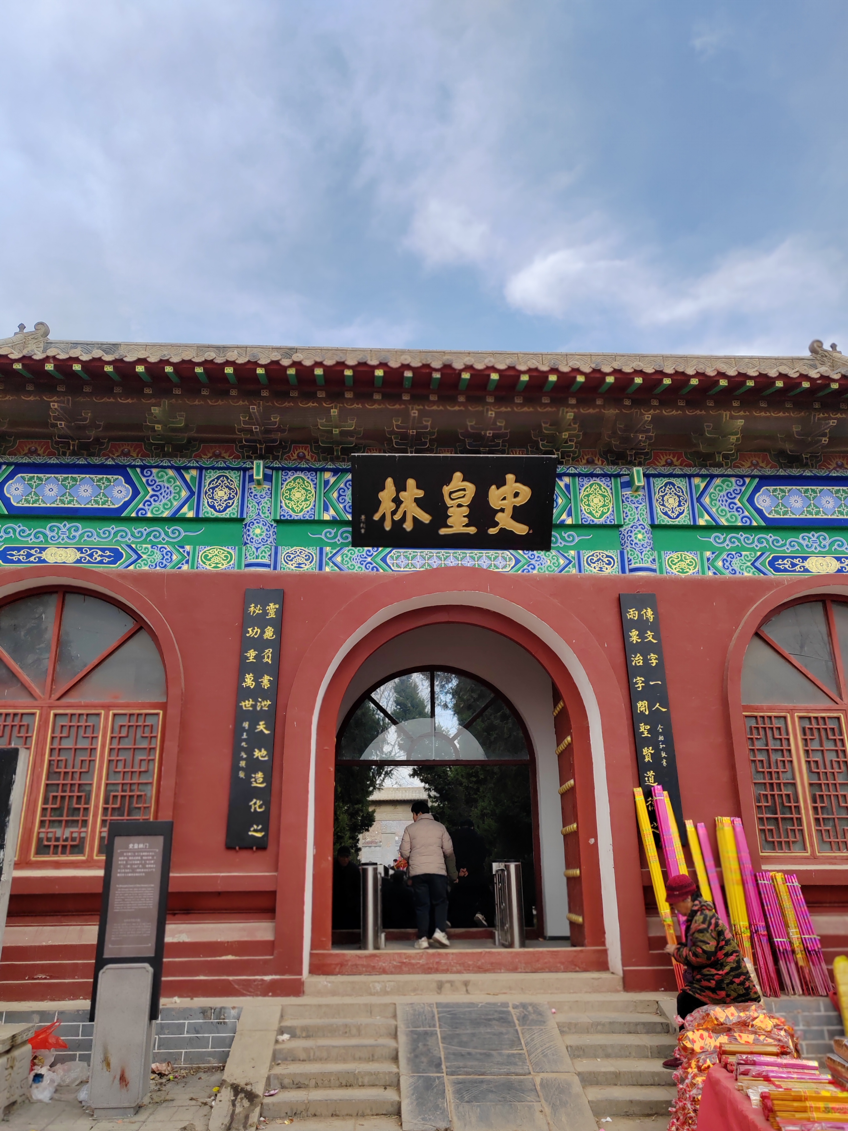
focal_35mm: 27
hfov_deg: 51.4
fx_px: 882
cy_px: 566
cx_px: 424
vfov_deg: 65.3
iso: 100
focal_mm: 5.52
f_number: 4
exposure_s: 1/1200
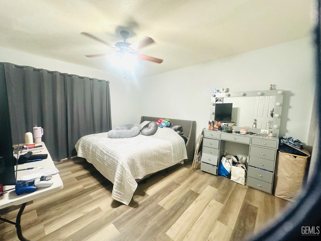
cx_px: 160
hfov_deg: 102.1
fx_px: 130
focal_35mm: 14
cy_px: 120
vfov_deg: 85.7
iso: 320
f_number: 2.2
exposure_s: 1/60
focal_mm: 2.22
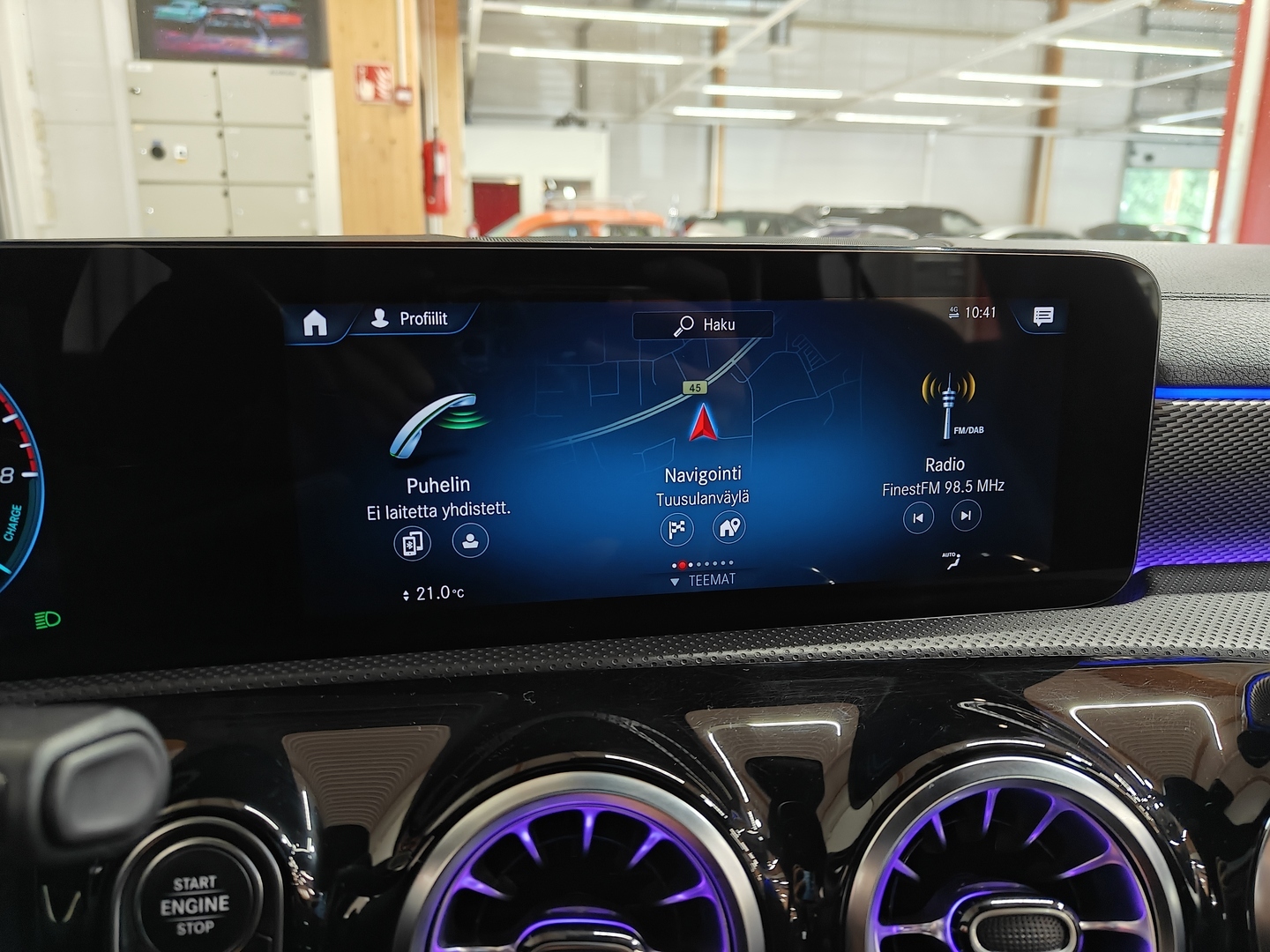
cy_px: 476
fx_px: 881
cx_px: 635
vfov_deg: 56.8
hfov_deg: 71.6
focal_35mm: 24
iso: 160
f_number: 1.8
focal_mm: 5.59
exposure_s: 1/50
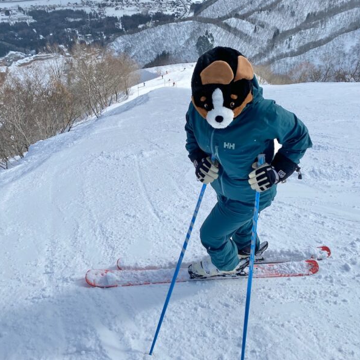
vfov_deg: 52.5
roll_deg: -1.4
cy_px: 179
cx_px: 202
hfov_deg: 52.4
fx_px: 365
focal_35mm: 31
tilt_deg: -38.2
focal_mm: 4.25
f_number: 1.8
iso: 32
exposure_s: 1/5747
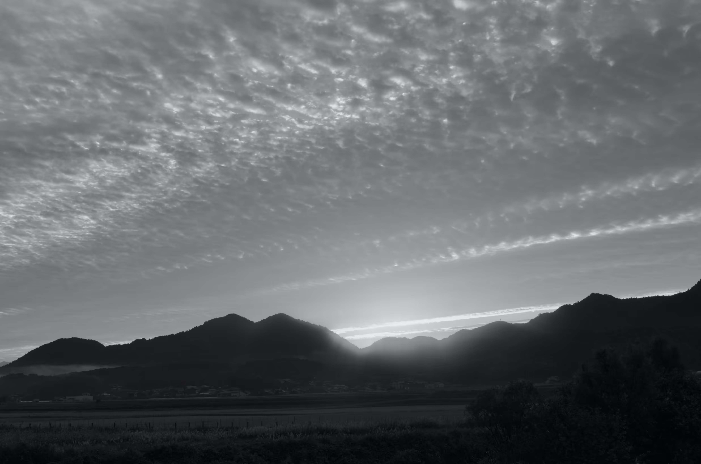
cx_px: 350
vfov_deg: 31.8
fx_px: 816
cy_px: 232
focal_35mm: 42
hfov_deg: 46.5
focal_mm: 28
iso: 100
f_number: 16
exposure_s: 1/1.67
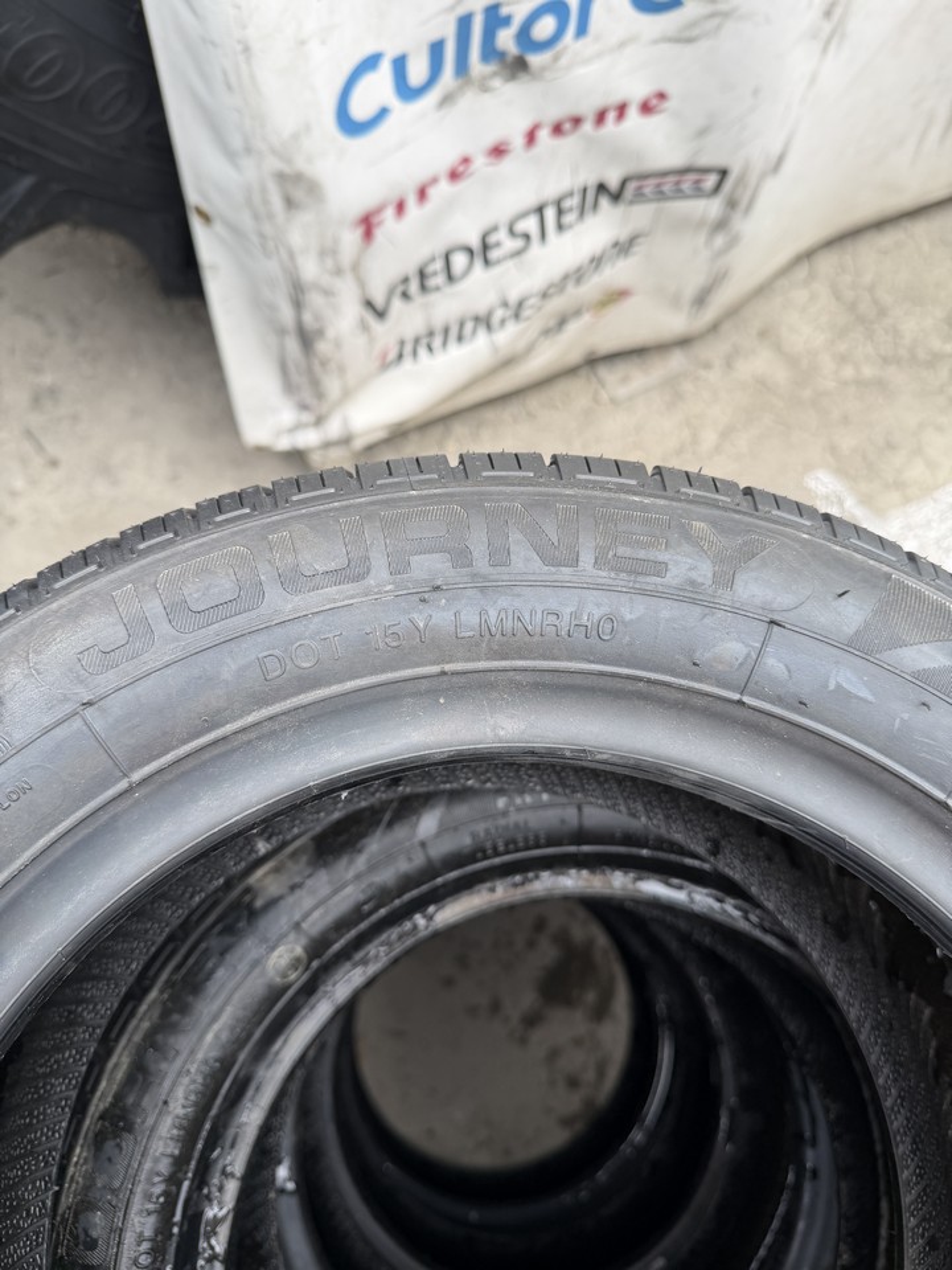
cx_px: 476
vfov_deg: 71.6
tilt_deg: -74.8
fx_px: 880
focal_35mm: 24
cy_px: 635
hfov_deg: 56.8
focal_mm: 6.76
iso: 80
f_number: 1.78
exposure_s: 1/319
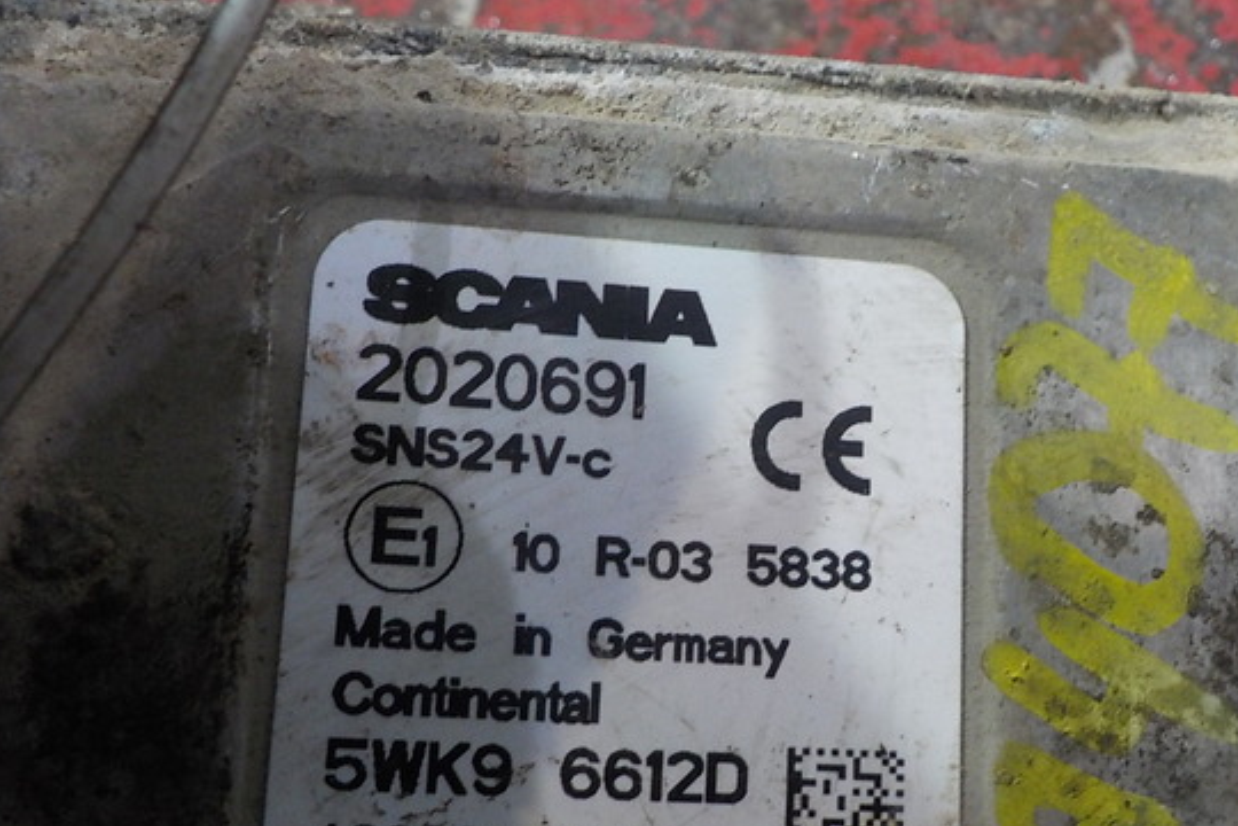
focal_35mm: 37
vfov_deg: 35.8
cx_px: 713
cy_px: 493
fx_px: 1272
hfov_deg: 51.7
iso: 320
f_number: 3.3
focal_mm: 4.1
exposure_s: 1/30
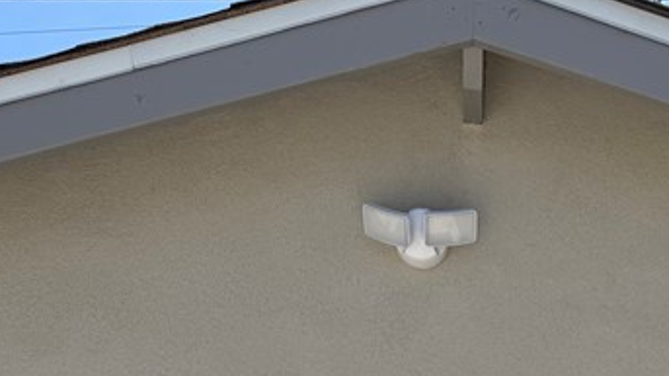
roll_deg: -0.8
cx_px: 505
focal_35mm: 78
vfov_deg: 13.6
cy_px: 707
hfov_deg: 26.8
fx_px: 1384
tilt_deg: +0.2
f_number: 1.78
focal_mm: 6.76
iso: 80
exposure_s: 1/4167
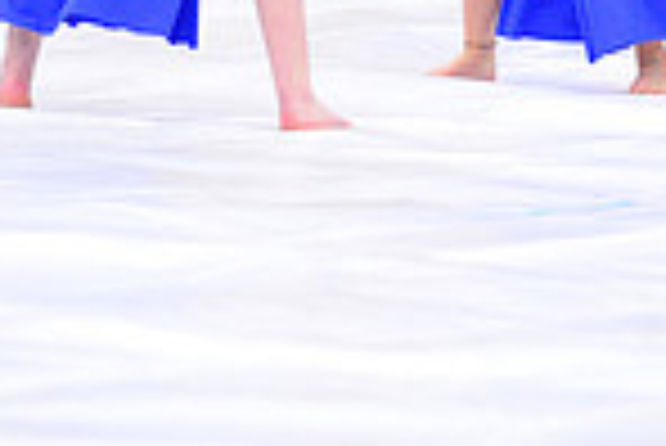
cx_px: 439
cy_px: -460
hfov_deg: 5.2
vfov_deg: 3.5
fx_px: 7315
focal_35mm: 395
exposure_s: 1/320
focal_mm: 130
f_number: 2.8
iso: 6400
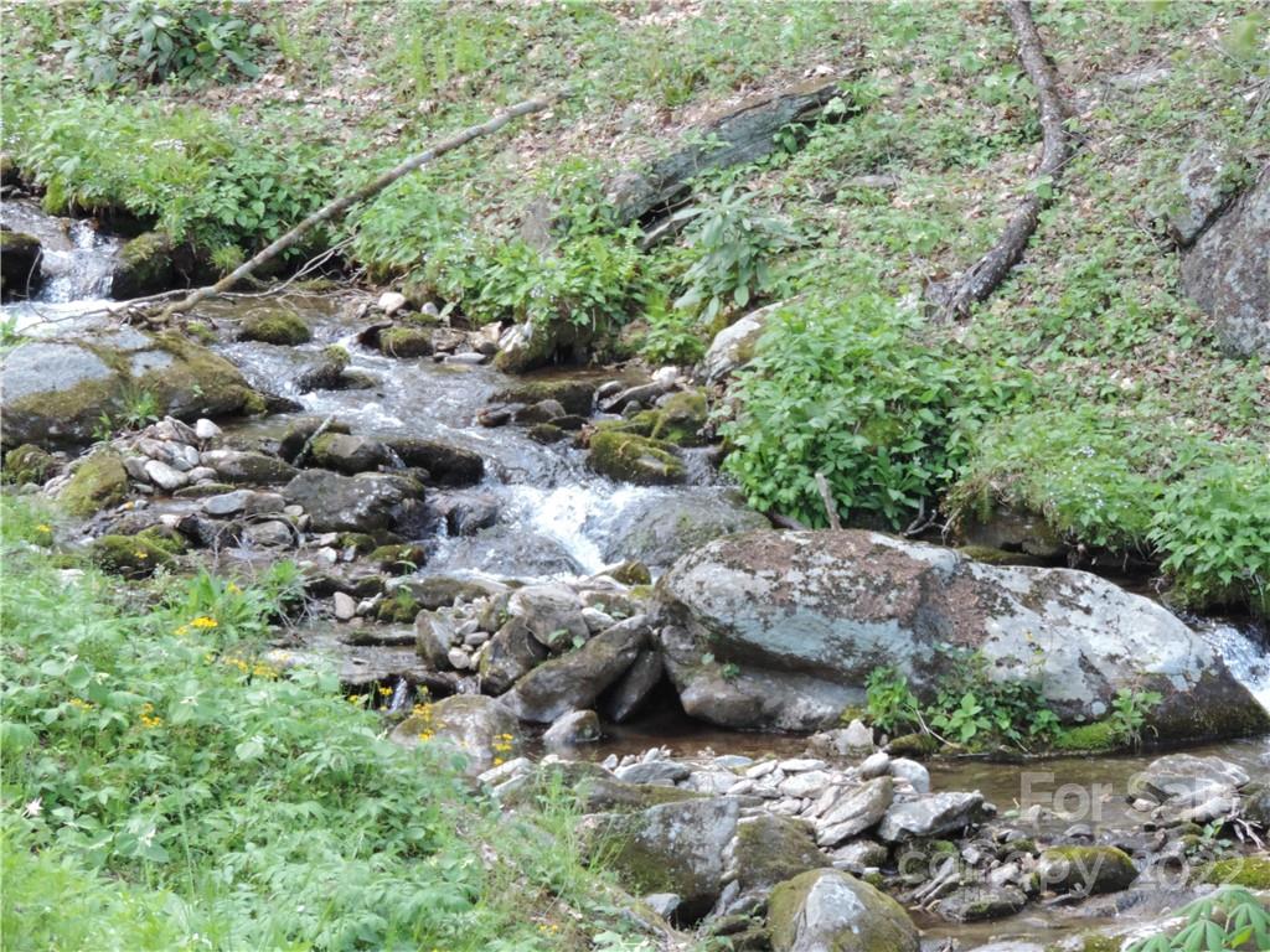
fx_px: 7338
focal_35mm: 200
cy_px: 476
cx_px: 635
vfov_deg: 7.4
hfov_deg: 9.9
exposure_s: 1/160
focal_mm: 35.6
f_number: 4.6
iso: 800
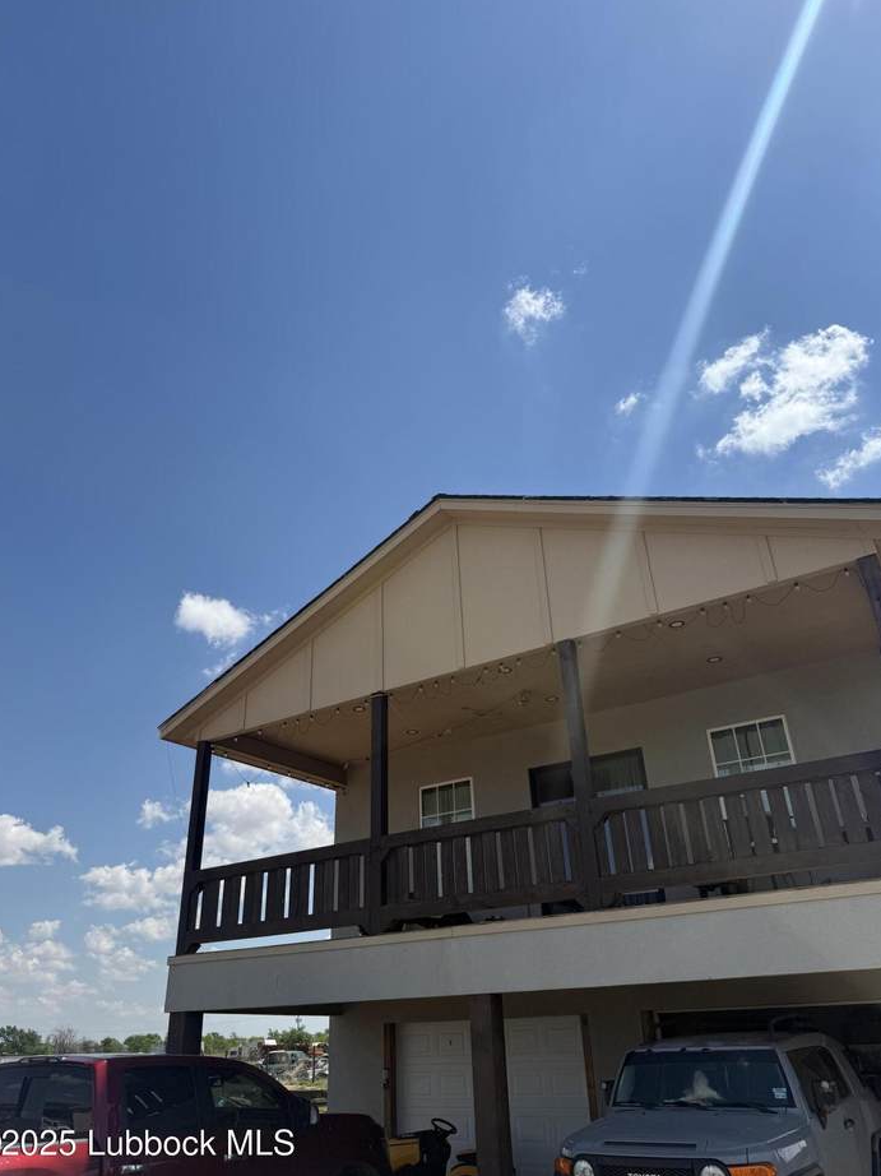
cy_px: 587
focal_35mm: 25
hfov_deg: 54.9
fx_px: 849
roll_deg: +0.5
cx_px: 431
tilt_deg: +27.1
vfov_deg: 69.4
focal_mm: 6.76
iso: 80
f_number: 1.78
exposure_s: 1/6711
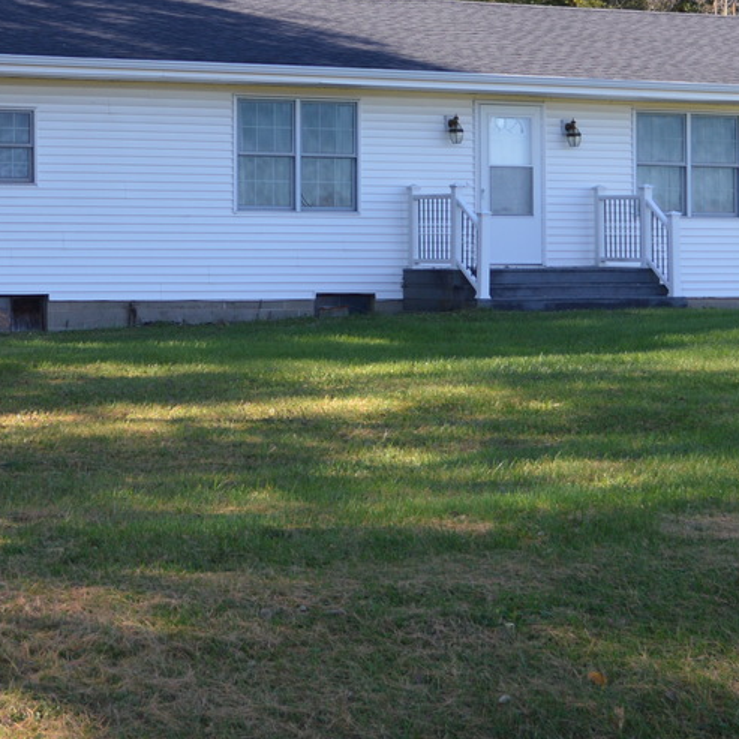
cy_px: 241
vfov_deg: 15.9
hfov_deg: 16.0
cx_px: 343
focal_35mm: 109
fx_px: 2633
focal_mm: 26
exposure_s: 1/200
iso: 100
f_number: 4.5
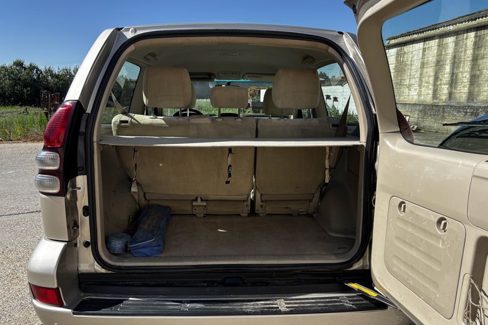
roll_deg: -0.1
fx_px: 379
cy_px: 171
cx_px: 246
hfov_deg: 65.5
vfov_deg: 46.4
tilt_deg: -11.6
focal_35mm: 28
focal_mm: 5.96
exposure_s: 1/2105
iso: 50
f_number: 1.6
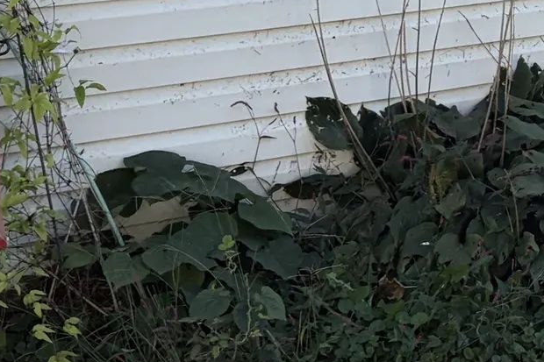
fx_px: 2024
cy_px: -231
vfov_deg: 9.8
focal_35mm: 134
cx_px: 656
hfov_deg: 14.8
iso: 64
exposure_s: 1/1451
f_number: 1.6
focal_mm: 5.96
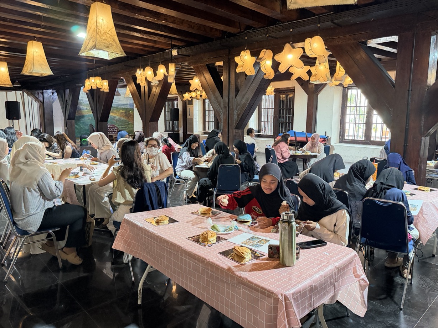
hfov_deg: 69.4
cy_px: 160
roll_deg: -0.5
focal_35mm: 25
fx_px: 316
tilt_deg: -7.0
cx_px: 224
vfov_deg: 54.9
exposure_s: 1/50
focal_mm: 6.76
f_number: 1.78
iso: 400
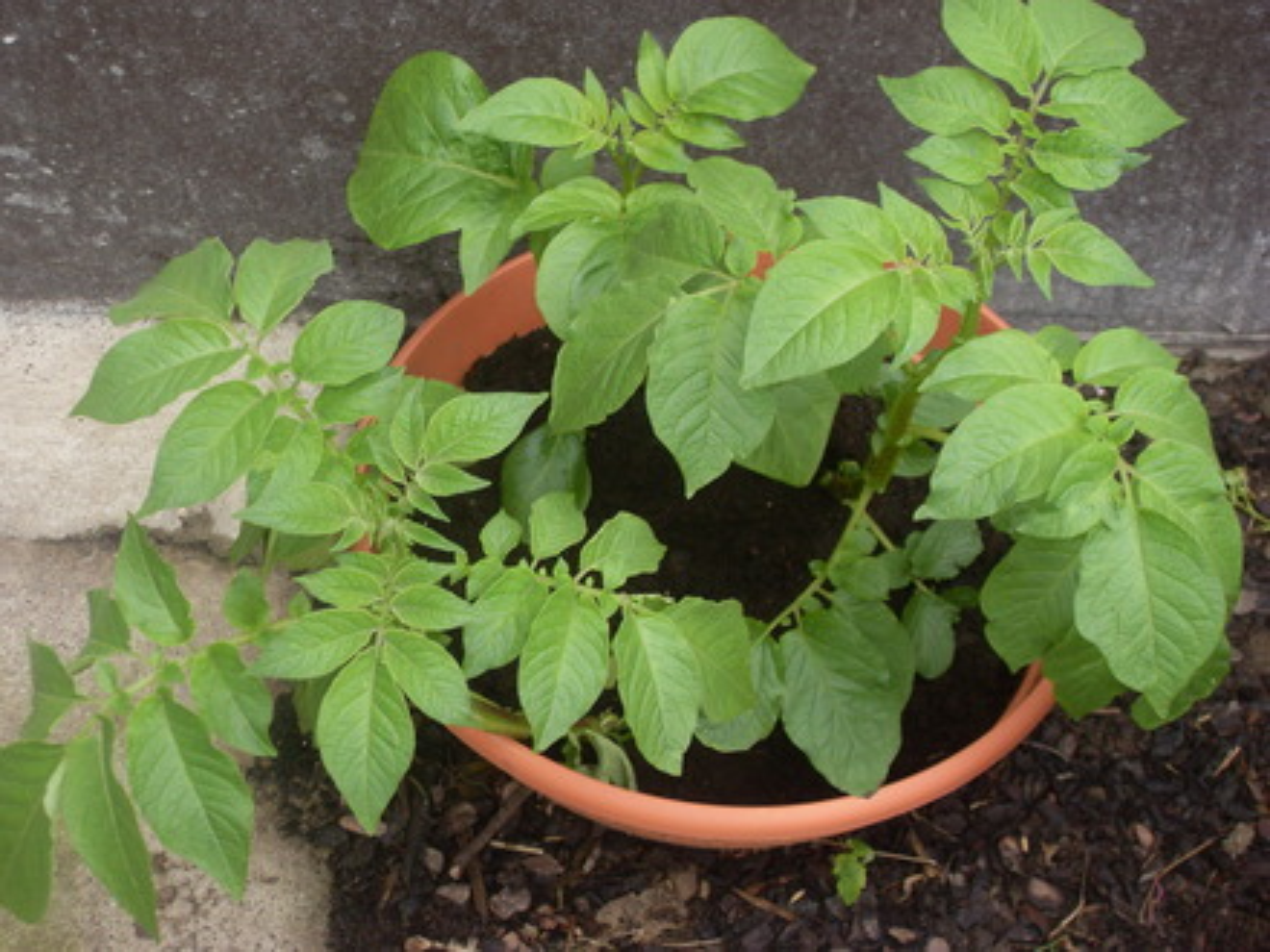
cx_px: 635
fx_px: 2238
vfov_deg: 24.0
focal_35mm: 61
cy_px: 476
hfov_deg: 31.7
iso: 100
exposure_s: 1/125
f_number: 3.7
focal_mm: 10.1
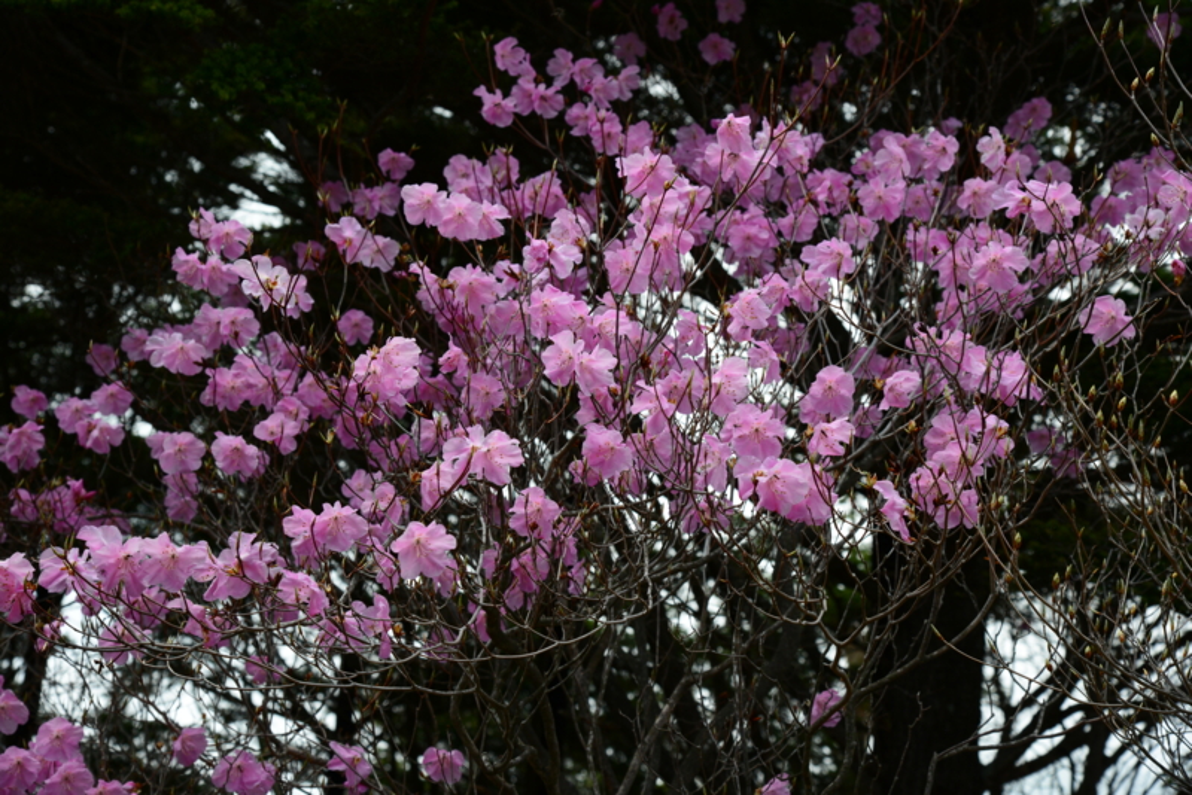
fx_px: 2583
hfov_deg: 26.0
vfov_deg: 17.5
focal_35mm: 78
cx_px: 596
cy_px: 398
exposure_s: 1/320
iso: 400
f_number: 9
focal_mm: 78
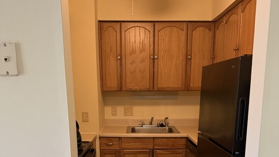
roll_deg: +0.7
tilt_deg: -11.9
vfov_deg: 31.2
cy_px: 144
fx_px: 266
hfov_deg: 55.3
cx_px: 143
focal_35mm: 36
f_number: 1.78
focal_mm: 6.76
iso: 400
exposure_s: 1/60
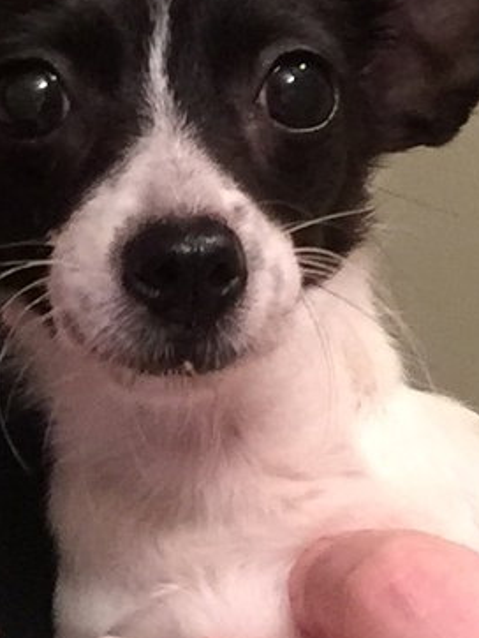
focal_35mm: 57
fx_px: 1050
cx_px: 181
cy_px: 152
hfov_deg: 25.6
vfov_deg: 33.0
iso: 320
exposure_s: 1/24
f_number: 2.2
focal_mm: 2.65
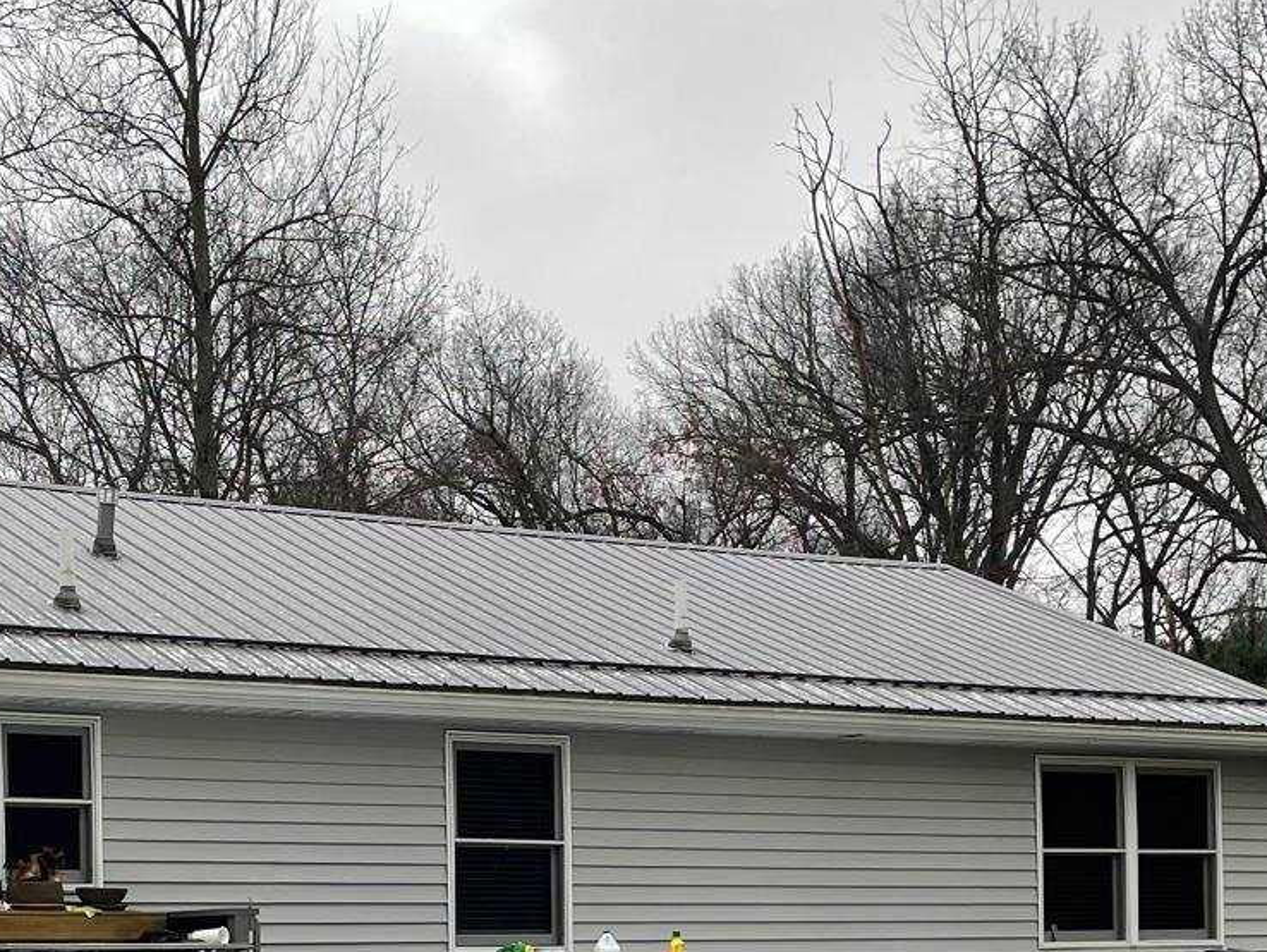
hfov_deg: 27.2
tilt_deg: +0.7
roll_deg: +1.2
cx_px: 385
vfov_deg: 20.0
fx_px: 2600
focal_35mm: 71
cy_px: 988
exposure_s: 1/172
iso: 32
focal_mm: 4.2
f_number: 1.6
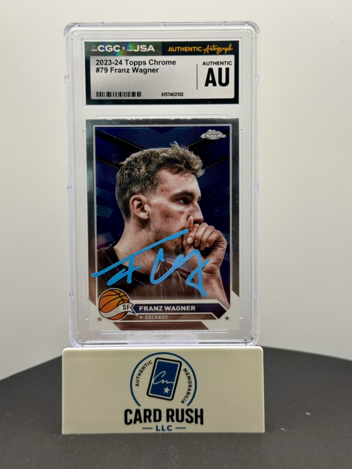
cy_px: 234
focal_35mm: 48
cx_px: 176
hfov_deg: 30.3
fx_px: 651
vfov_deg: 39.7
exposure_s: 1/183
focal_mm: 6.76
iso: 50
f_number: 1.78
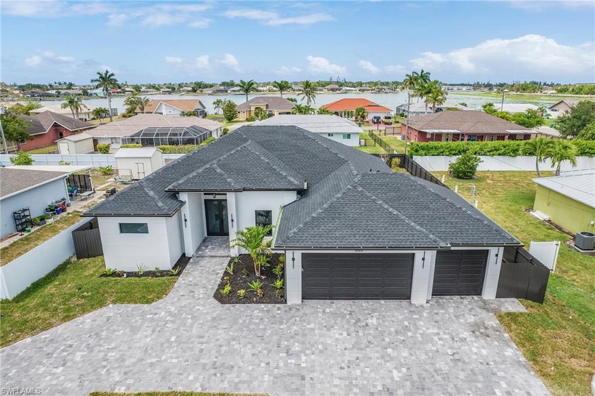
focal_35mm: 22
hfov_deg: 78.6
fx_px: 363
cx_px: 298
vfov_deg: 57.1
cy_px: 198
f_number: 2.8
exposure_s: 1/2000
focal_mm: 8.38
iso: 110
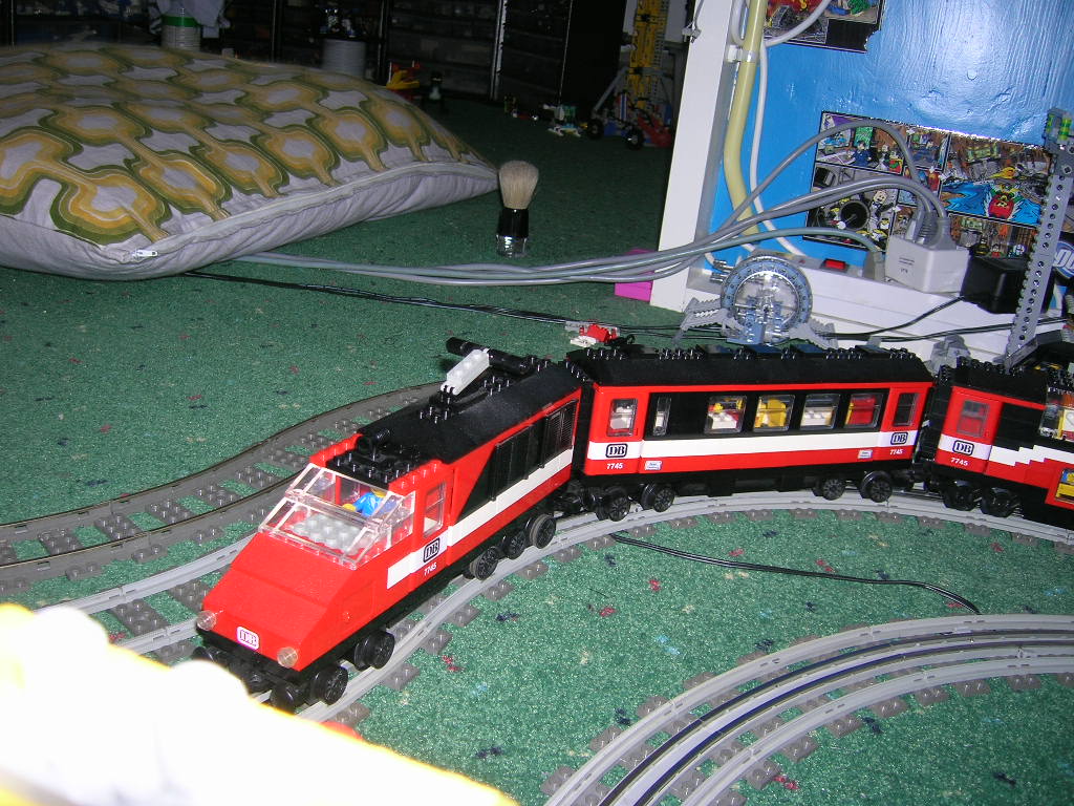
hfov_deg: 54.0
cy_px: 403
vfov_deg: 41.8
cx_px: 537
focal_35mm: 34
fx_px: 1055
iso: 50
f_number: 2.9
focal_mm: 5.7
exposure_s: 1/60.1
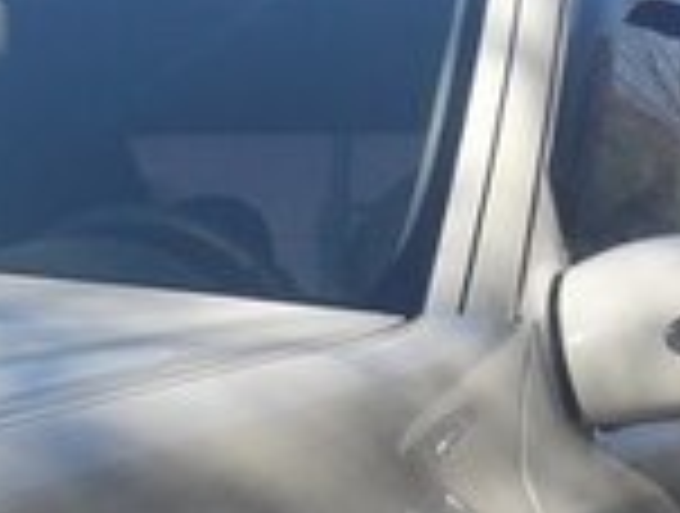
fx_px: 2402
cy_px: 983
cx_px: 18
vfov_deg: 11.2
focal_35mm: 122
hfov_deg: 15.8
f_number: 1.9
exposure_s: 1/1214
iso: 40
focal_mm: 3.7
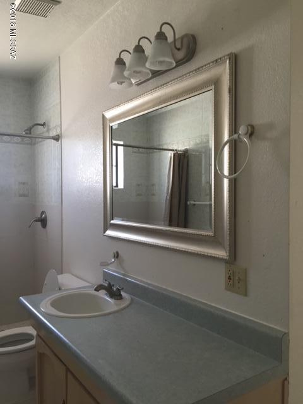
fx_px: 338
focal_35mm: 29
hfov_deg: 48.2
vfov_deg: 61.7
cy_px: 202
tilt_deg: -2.8
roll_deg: -0.1
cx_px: 152
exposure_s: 1/30
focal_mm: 4.15
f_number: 2.2
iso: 80
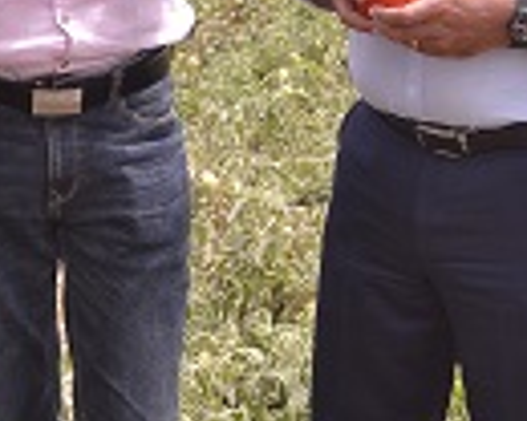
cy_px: -40
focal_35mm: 130
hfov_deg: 14.8
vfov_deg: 11.7
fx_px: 2028
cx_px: 294
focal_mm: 26
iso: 100
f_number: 8
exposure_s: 1/100
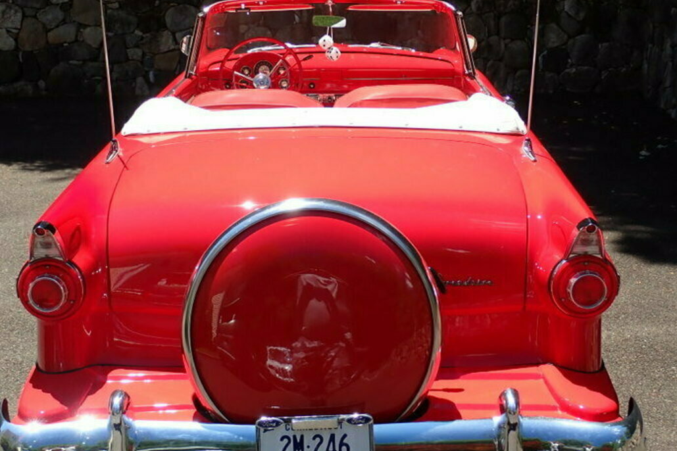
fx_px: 1072
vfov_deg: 23.8
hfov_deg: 35.1
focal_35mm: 57
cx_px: 331
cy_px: 223
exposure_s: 1/125
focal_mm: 8.4
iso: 100
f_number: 4.5
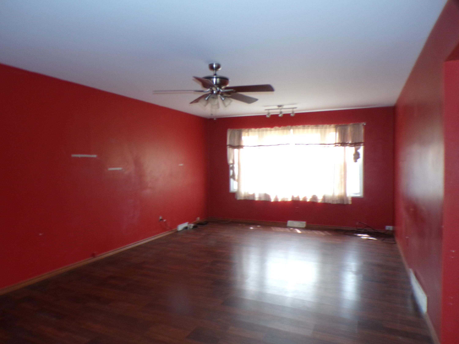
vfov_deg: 56.8
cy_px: 172
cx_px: 230
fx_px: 318
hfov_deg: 71.6
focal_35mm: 24
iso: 200
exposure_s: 1/56
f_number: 3
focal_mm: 4.3
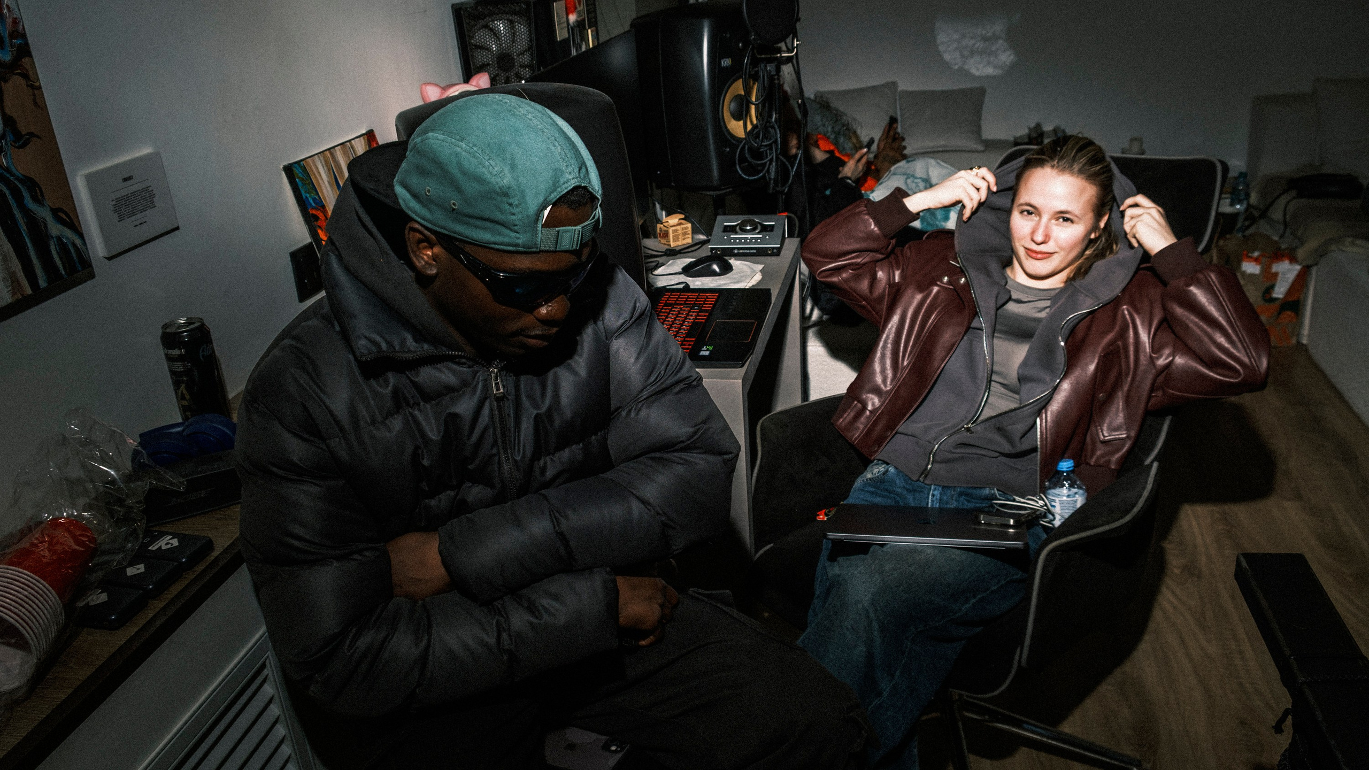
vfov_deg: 39.8
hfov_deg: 65.5
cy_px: 401
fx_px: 1065
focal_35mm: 29
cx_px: 684
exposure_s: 1/125
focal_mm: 18.8
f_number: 5
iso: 160
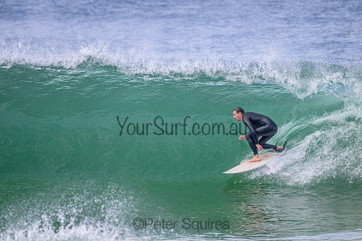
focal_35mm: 800
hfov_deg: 2.6
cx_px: 181
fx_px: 8046
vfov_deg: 1.7
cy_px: 120
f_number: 11
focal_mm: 800
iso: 3600
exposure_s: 1/2000
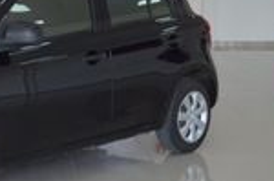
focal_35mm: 96
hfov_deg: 20.6
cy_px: 41
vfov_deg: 14.1
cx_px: -5
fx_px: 728
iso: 500
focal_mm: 24
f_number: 4
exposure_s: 1/200
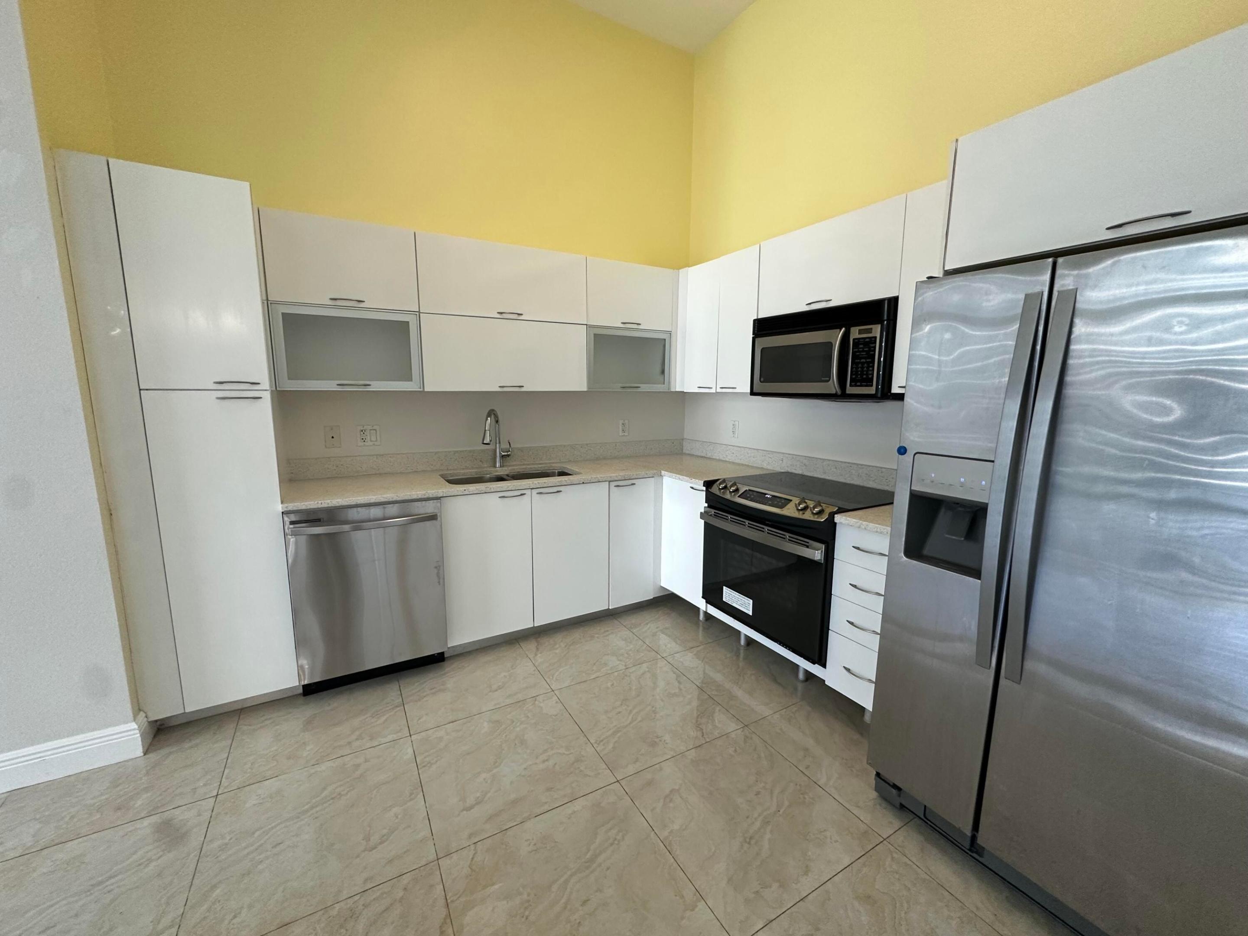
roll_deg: -0.3
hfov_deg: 102.1
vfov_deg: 85.7
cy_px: 468
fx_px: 505
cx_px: 624
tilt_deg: -9.1
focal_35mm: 14
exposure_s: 1/120
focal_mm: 2.22
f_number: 2.2
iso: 250
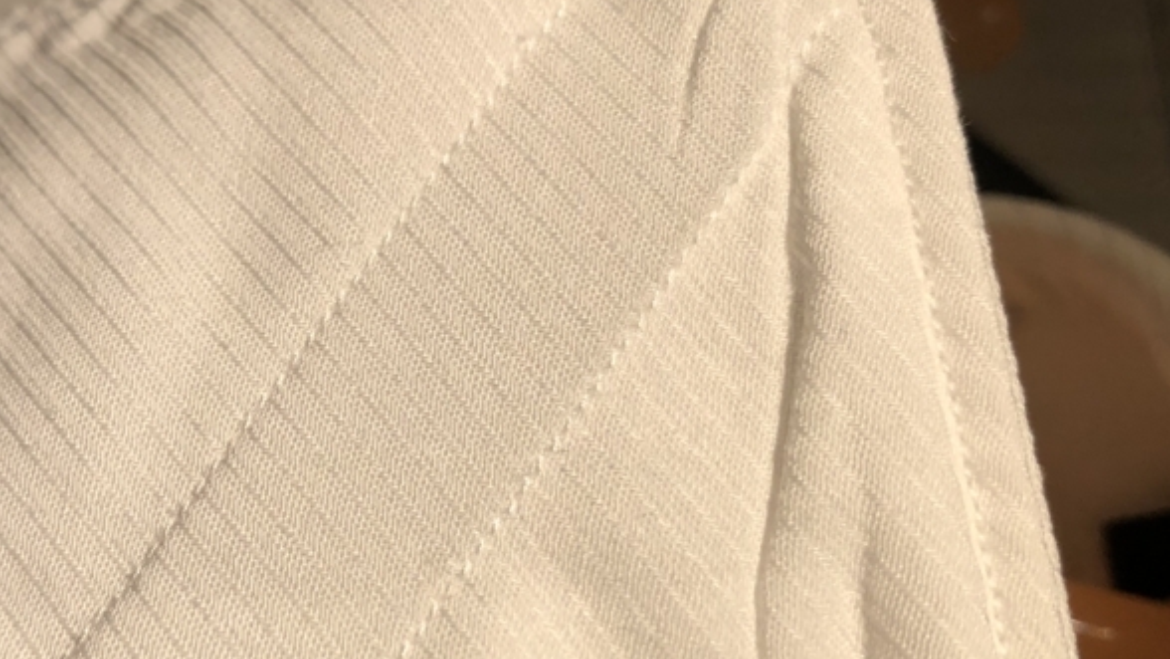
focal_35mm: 55
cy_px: 440
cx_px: 302
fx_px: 1707
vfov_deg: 21.8
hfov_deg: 37.0
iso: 64
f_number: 1.8
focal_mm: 3.99
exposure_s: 1/122
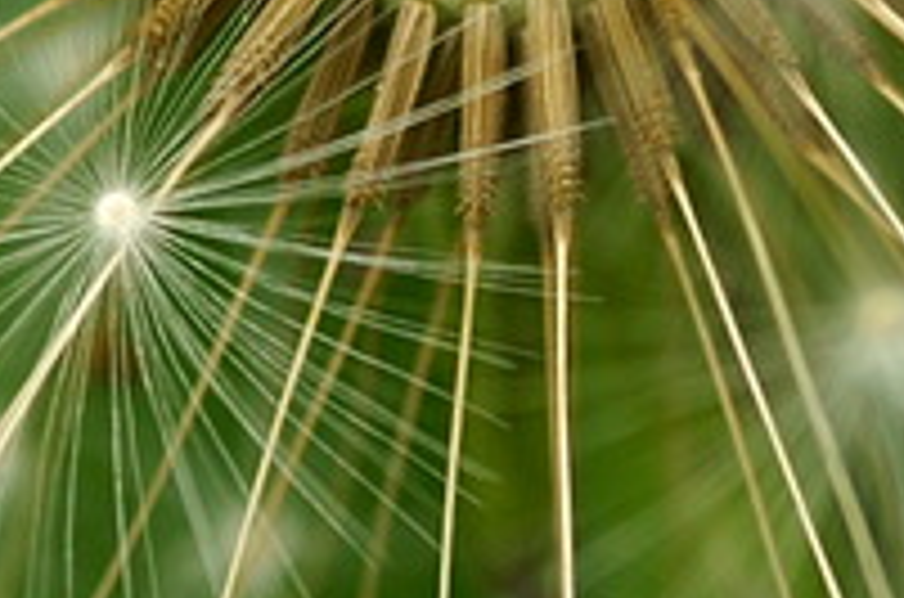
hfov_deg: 2.2
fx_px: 23573
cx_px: 301
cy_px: -79
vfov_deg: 1.5
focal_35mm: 941
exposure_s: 1/60
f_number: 4.5
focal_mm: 105
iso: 100
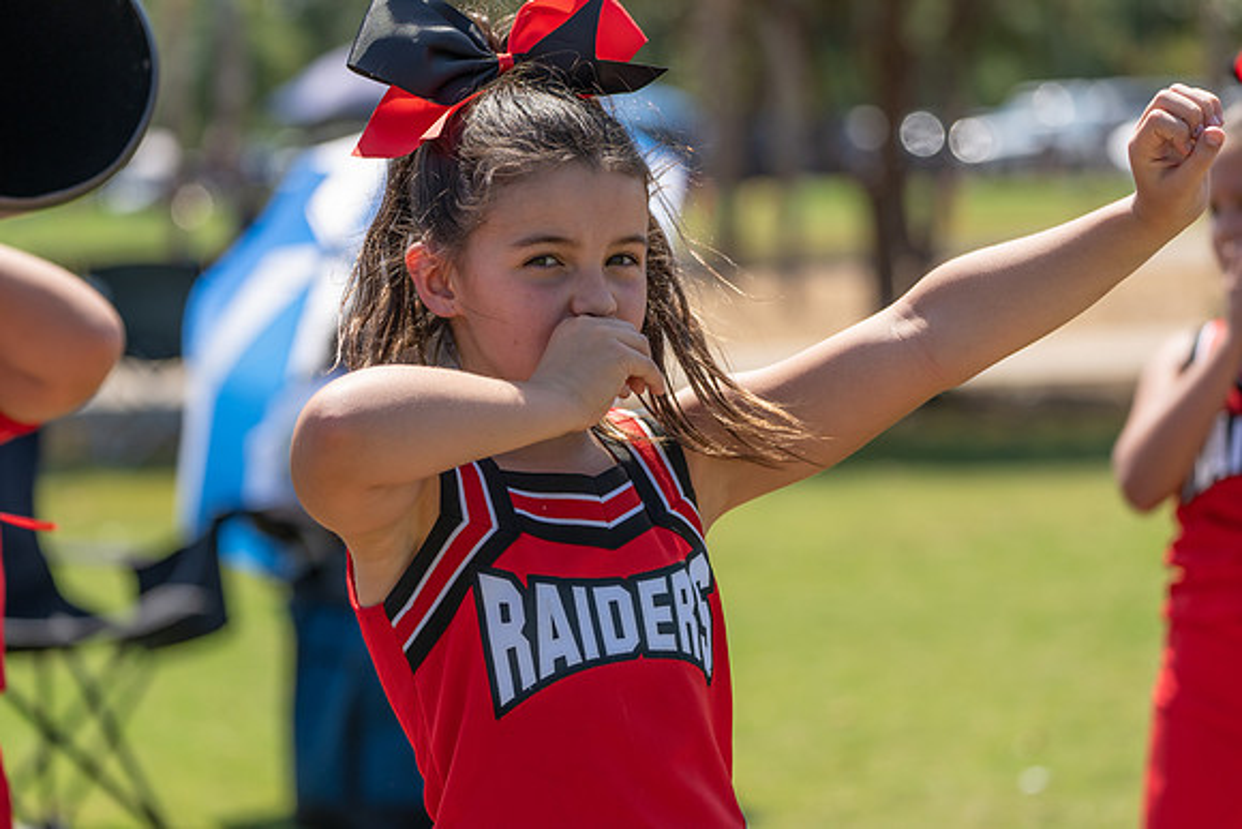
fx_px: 5970
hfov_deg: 11.9
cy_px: 414
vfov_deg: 7.9
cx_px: 621
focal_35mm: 173
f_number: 5.6
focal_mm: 173
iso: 125
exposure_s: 1/500
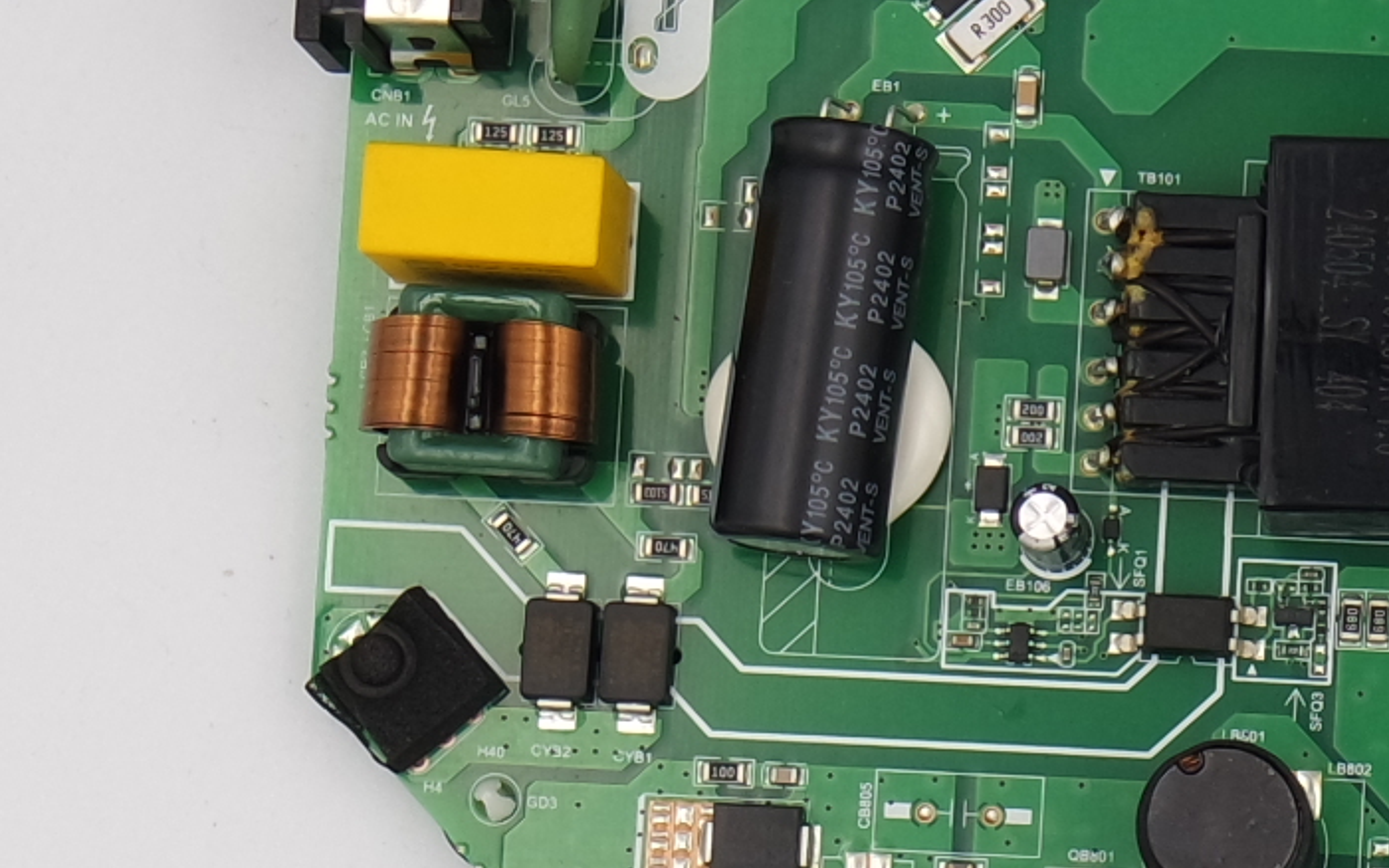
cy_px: 840
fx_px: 7040
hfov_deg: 11.0
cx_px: 1762
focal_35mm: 186
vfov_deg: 7.0
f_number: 5.6
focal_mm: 16
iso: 160
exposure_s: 1/100
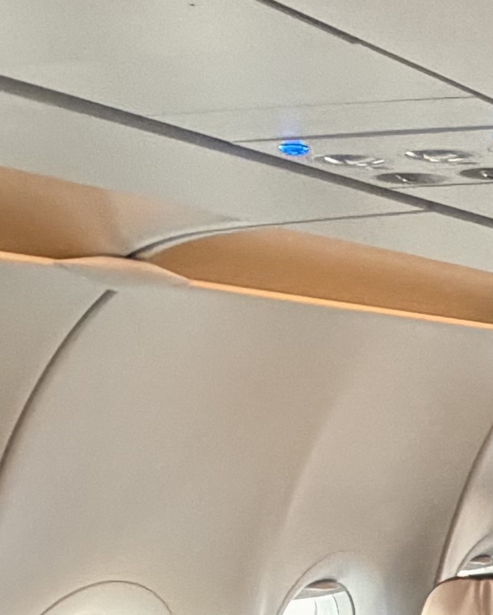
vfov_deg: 20.5
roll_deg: +1.4
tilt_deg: -13.9
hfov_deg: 13.7
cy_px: 805
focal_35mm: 85
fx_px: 1550
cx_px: 1136
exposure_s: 1/73
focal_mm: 2.22
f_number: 2.2
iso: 320
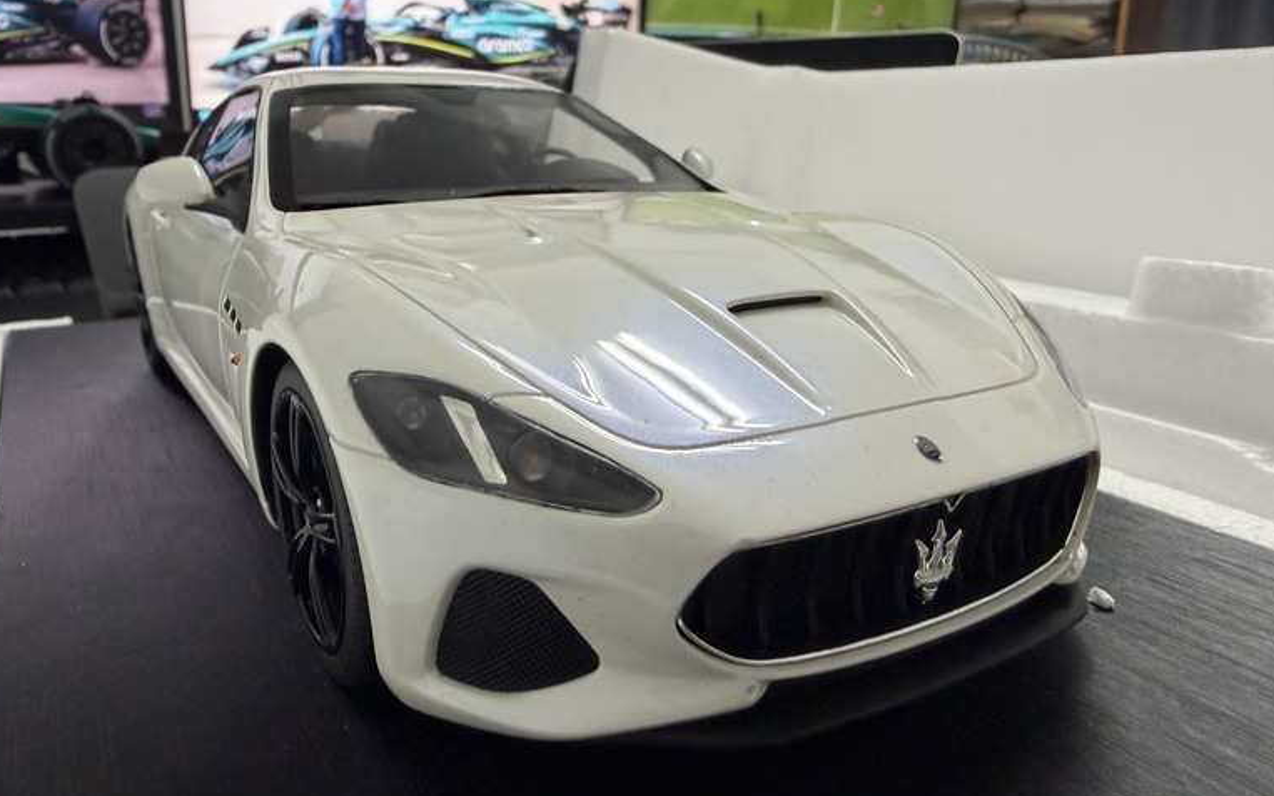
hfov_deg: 70.4
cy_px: 320
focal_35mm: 26
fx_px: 903
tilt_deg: -12.7
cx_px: 628
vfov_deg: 47.3
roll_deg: +0.2
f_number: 2.2
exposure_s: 1/120
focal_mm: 2.22
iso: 320
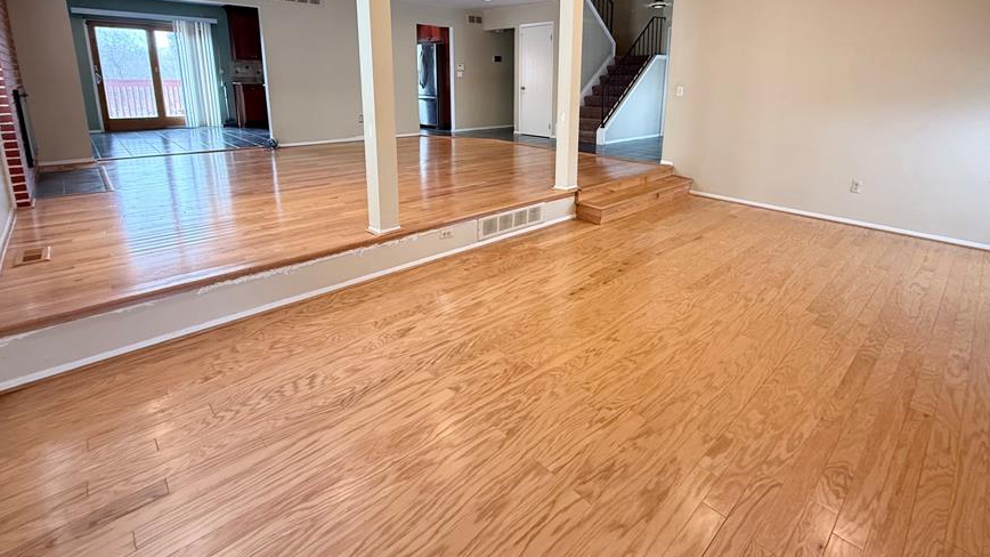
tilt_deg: -11.3
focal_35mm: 18
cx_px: 528
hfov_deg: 92.5
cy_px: 175
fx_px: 472
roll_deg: -0.6
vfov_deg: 59.2
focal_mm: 2.22
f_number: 2.2
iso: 320
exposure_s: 1/120
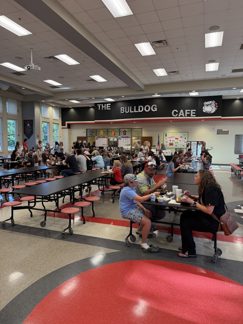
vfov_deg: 71.6
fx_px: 225
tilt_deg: -5.5
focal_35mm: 24
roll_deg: -0.7
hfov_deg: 56.8
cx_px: 122
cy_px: 162
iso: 200
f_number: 1.78
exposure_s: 1/120
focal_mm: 6.76
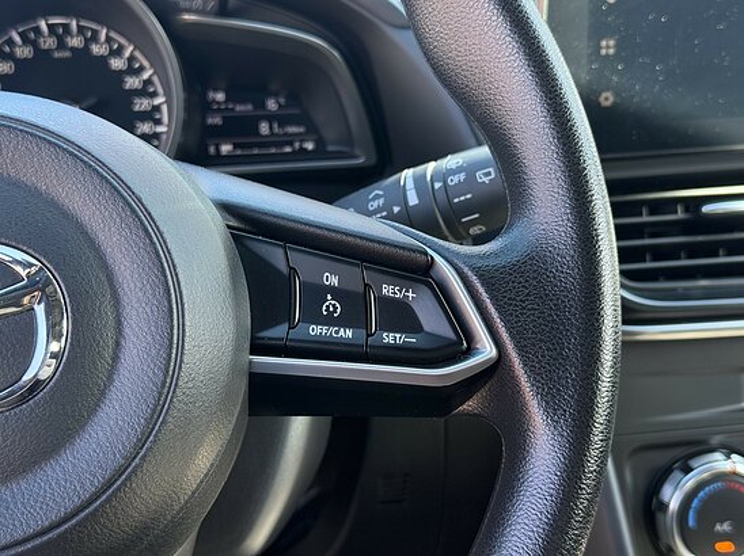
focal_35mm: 48
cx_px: 372
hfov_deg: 39.7
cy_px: 278
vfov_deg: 30.2
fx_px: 1031
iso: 160
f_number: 1.78
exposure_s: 1/133
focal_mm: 6.76
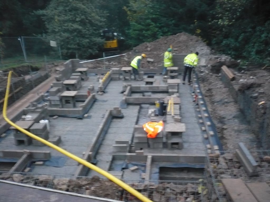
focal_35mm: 35
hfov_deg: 52.6
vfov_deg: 40.7
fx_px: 273
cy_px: 101
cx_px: 135
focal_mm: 5.8
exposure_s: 1/30
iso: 320
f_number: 2.8
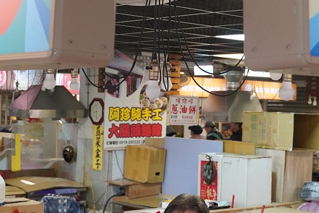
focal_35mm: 76
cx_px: 176
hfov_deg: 26.6
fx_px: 674
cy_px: 83
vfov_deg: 17.9
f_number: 4
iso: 2500
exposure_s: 1/160
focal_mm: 28
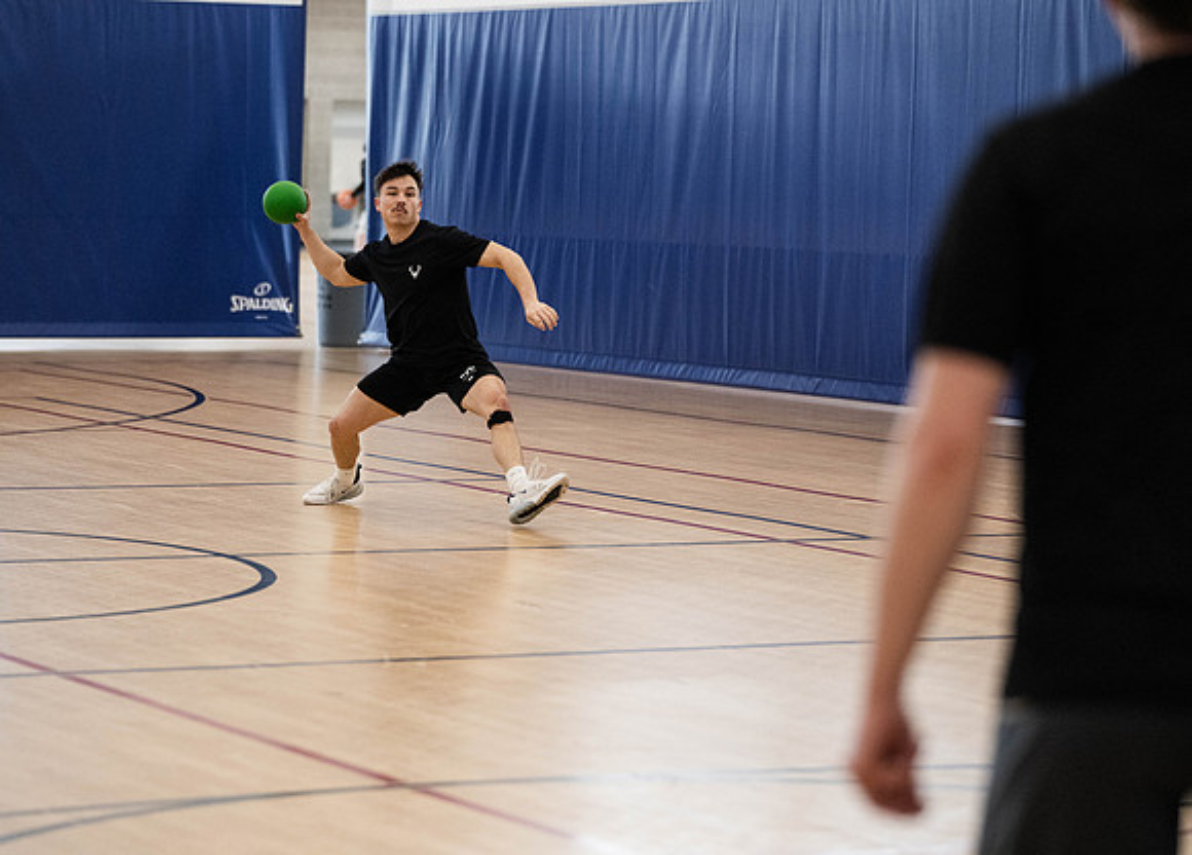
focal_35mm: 119
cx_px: 533
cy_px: 416
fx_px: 4027
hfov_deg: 16.8
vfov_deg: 12.1
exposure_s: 1/1000
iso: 4000
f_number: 2.8
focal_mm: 110
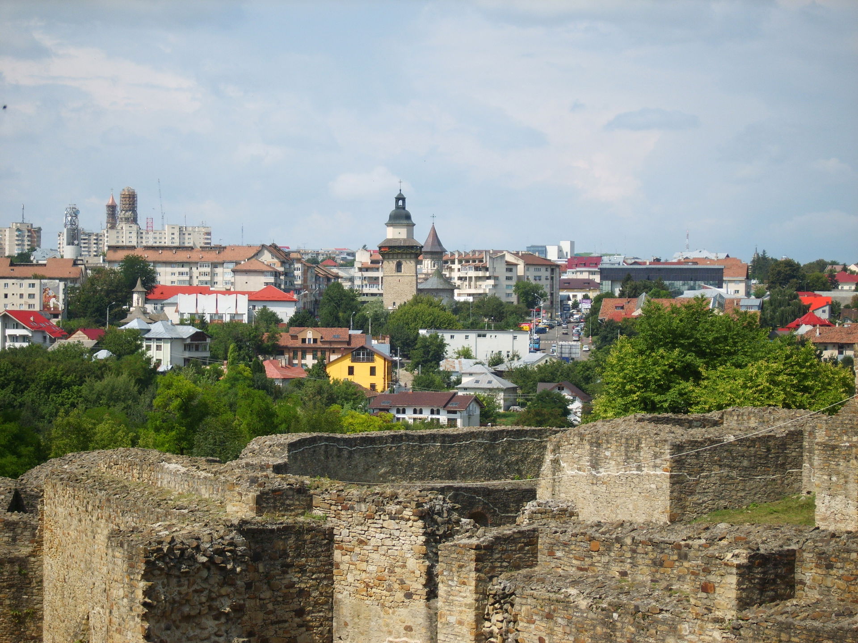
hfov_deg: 18.7
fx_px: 2603
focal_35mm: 105
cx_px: 429
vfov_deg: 14.1
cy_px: 322
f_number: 5.1
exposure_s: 1/500
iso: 50
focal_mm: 22.2
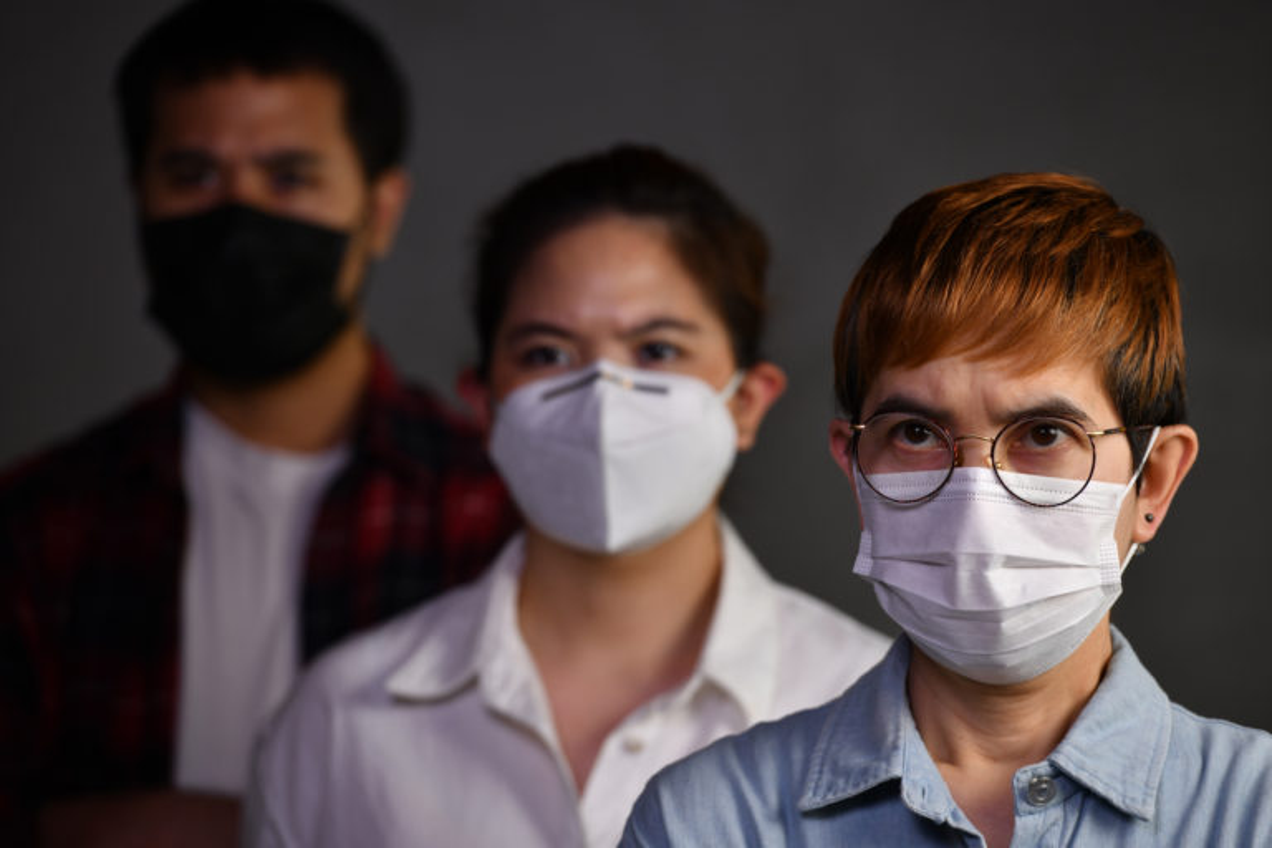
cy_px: 424
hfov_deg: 10.3
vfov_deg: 6.9
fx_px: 7066
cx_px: 636
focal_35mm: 200
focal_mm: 200
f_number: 4
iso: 200
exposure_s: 1/100
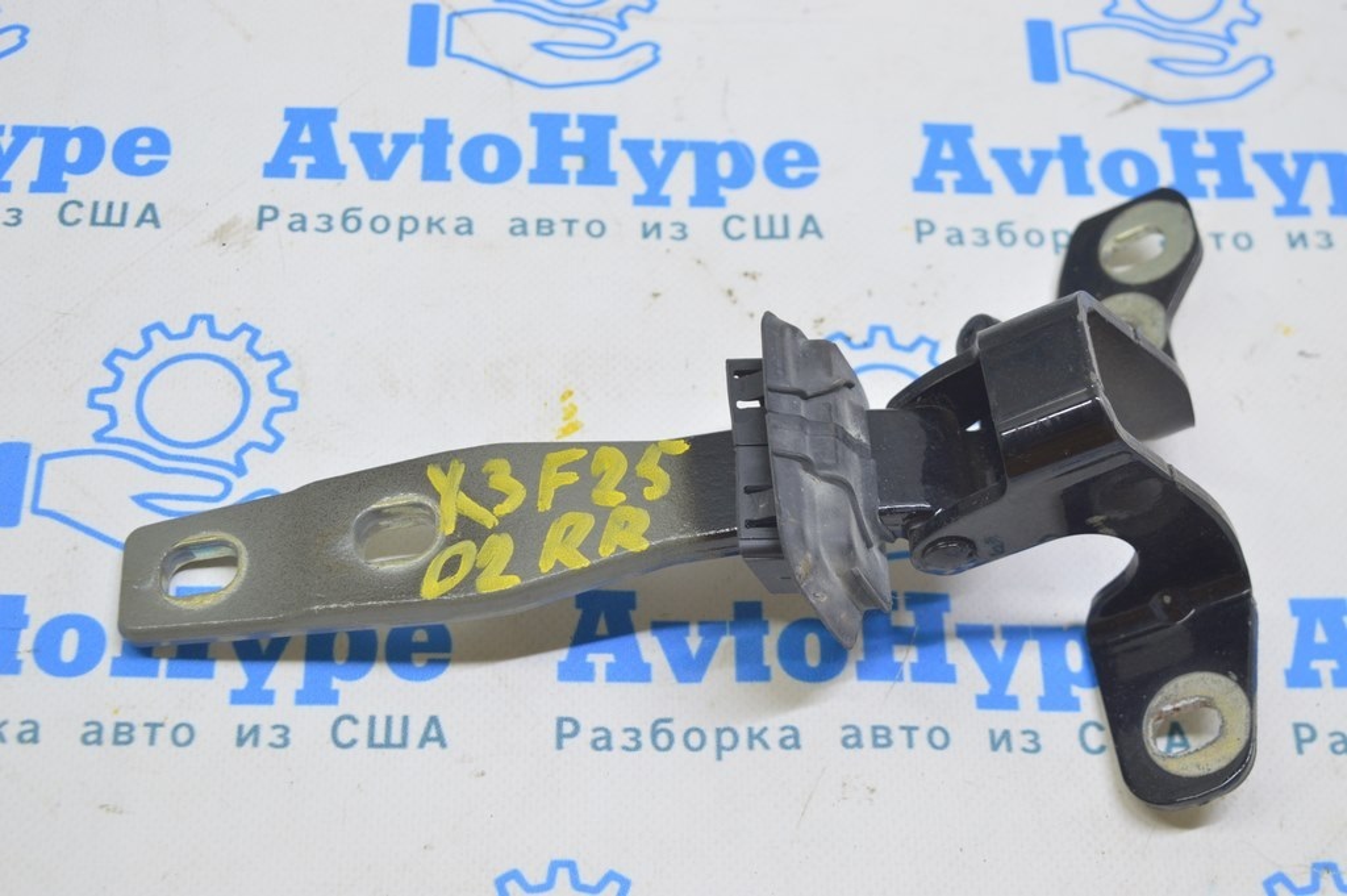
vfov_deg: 22.6
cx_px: 674
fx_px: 2243
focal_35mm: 60
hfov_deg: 33.4
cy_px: 448
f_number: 5.6
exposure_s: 1/20
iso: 400
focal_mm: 40
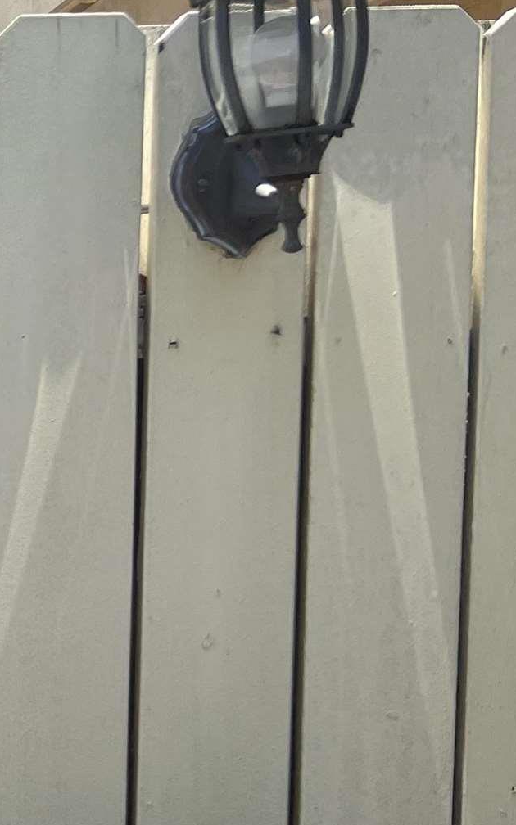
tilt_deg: -2.2
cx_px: -711
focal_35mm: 84
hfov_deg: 12.4
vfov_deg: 24.6
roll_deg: -0.5
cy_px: 477
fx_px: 1890
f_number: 1.5
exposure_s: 1/1266
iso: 50
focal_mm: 5.7
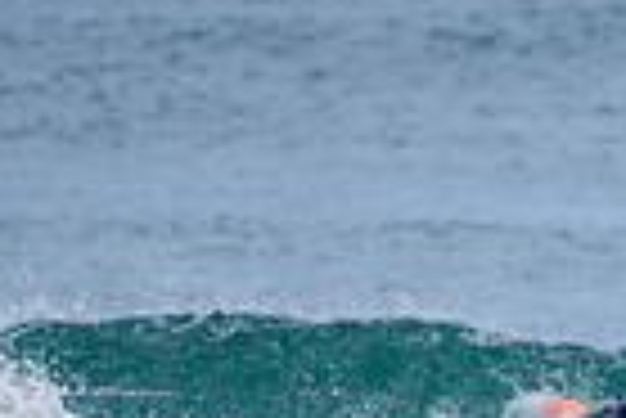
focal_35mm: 2082
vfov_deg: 0.7
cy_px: 551
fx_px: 36241
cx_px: 685
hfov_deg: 1.0
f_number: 5.6
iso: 250
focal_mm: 500
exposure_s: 1/2000
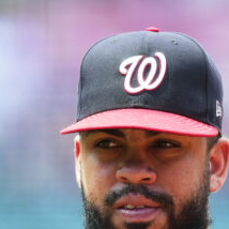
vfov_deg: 0.6
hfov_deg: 0.6
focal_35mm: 2750
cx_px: 165
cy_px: 268
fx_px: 20582
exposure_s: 1/1000
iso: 400
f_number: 4
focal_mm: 600
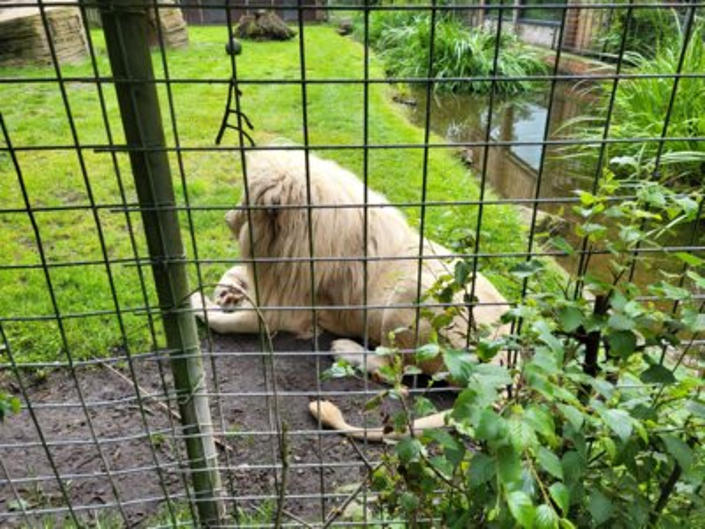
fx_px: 530
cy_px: 264
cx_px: 352
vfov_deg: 53.1
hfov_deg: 67.3
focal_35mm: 26
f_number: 1.8
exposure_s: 1/255
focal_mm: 5.4
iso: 40
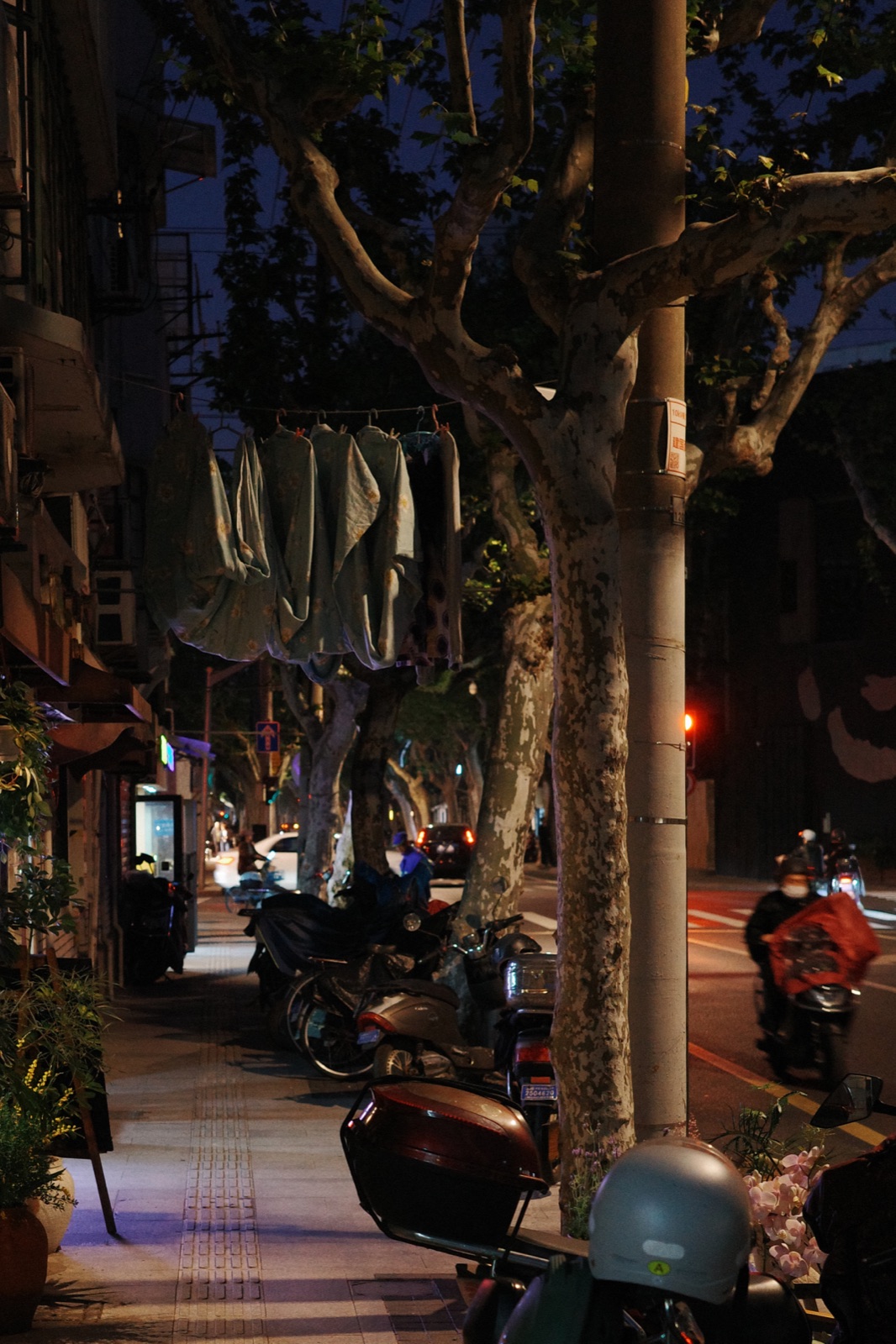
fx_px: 1494
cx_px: 448
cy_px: 672
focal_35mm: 40
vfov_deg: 48.5
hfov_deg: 33.4
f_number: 2.8
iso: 1600
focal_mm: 26
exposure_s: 1/40
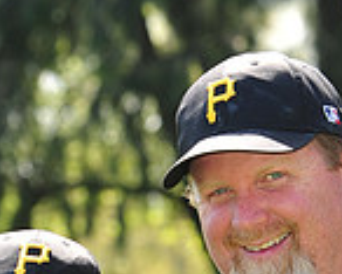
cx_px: 148
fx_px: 4538
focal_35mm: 448
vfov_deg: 3.4
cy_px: 391
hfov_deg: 4.3
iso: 200
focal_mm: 120
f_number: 7.1
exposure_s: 1/160
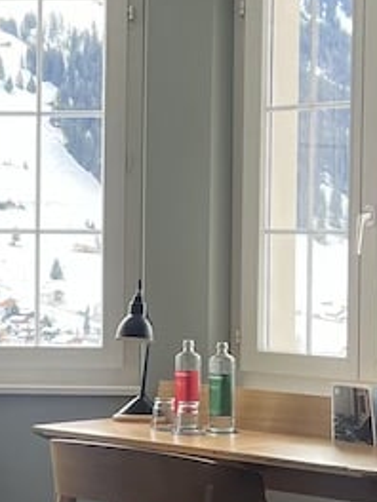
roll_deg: -0.1
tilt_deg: -3.0
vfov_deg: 16.7
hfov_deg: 12.3
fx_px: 1714
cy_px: 295
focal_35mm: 118
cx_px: -57
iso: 64
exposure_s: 1/164
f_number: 1.5
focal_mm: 5.7
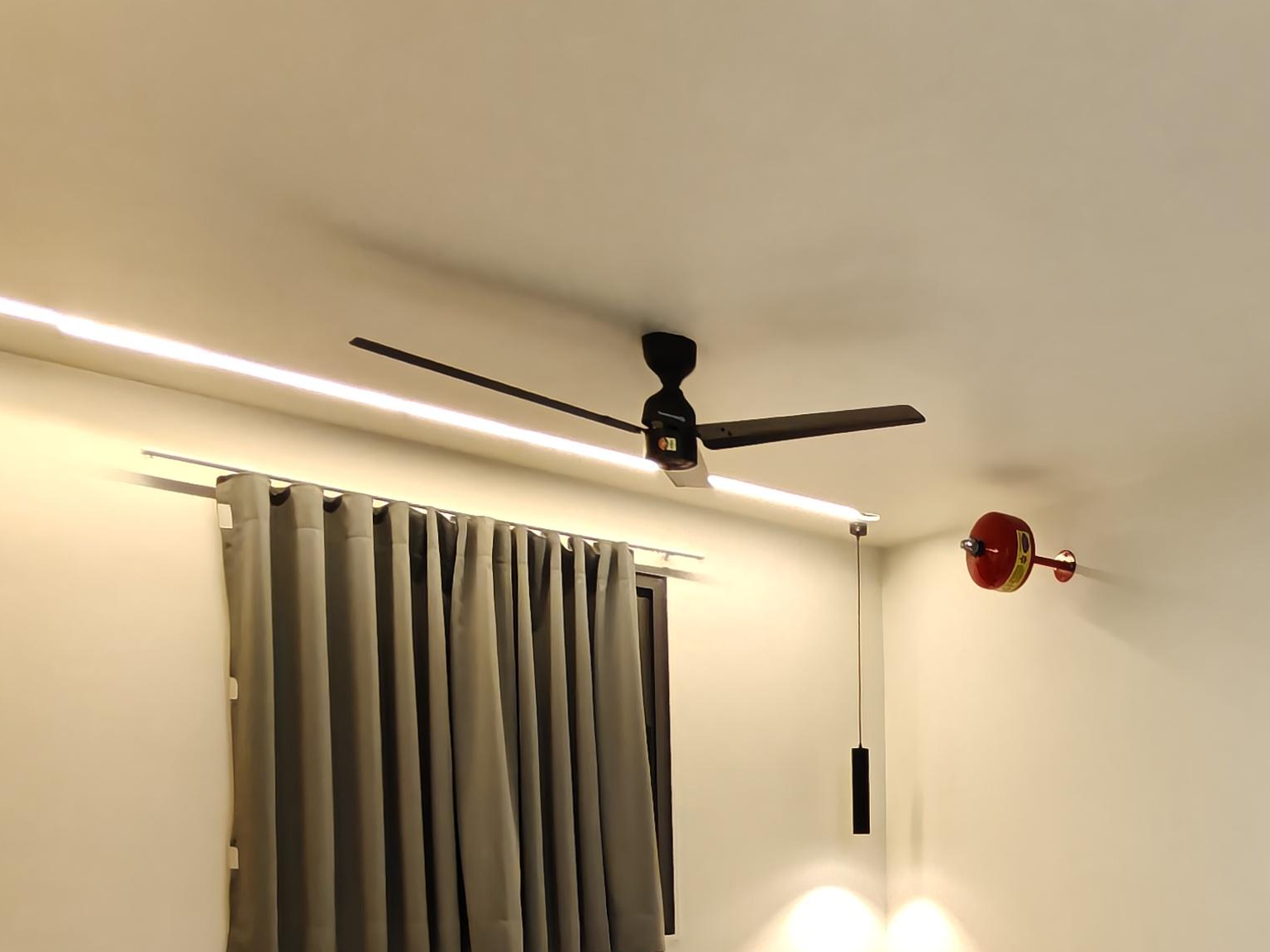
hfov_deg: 47.8
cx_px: 1166
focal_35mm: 34
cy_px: 911
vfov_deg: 38.0
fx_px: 1247
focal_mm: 1.68
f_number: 2.2
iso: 250
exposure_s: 1/50
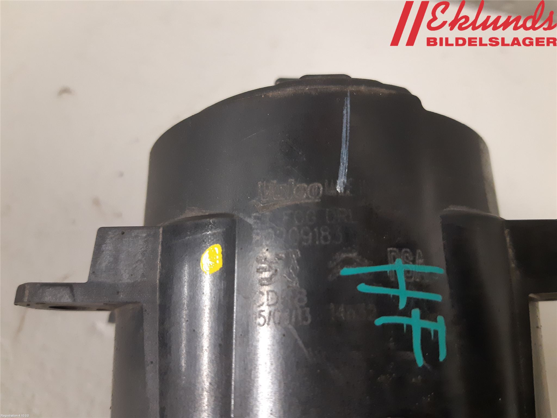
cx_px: 278
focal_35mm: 26
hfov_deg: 67.3
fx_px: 418
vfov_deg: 53.1
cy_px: 209
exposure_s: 1/50
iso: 250
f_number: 1.7
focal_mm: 3.93
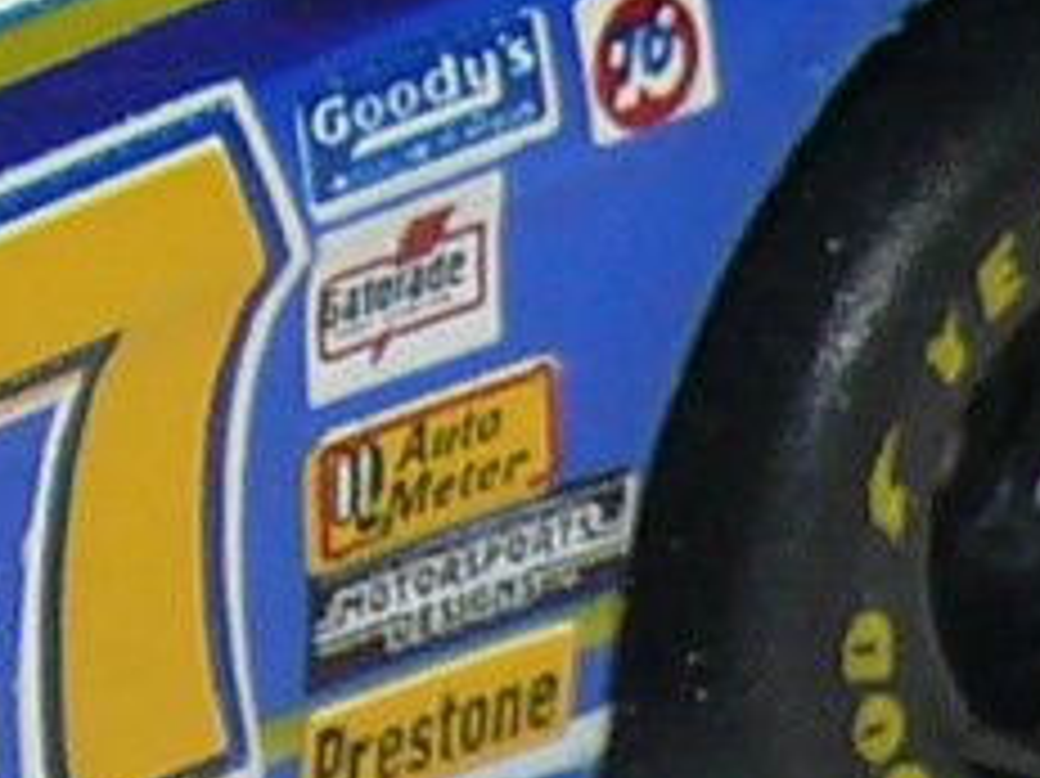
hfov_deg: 2.5
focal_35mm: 805
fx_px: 24173
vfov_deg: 1.8
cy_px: 90
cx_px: -1058
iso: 100
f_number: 4
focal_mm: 14.3
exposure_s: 1/30
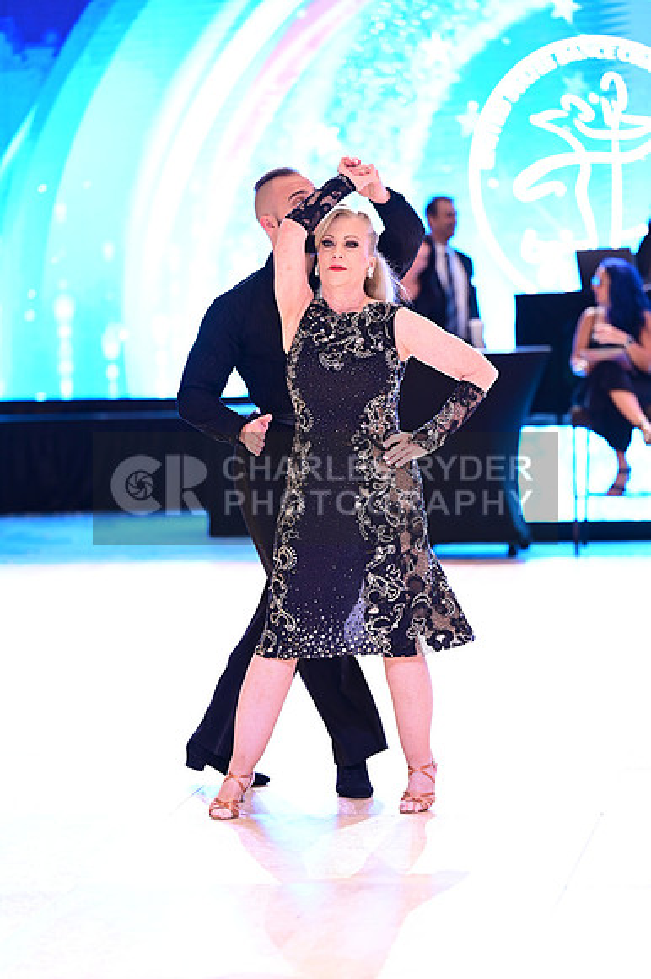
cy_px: 490
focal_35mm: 120
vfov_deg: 17.1
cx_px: 326
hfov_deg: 11.4
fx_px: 3259
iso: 2500
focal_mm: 120
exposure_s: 1/250
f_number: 2.8
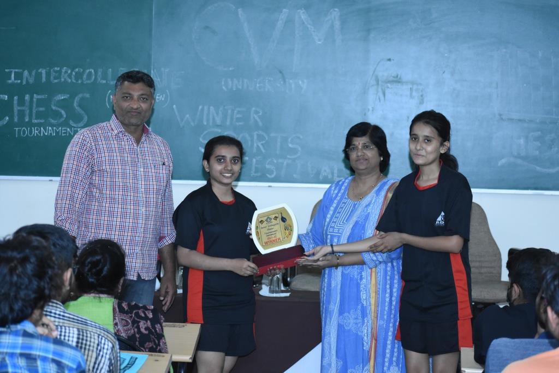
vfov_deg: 11.1
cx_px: 280
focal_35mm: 123
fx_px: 1910
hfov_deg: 16.7
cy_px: 186
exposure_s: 1/200
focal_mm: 82
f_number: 5
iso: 3200
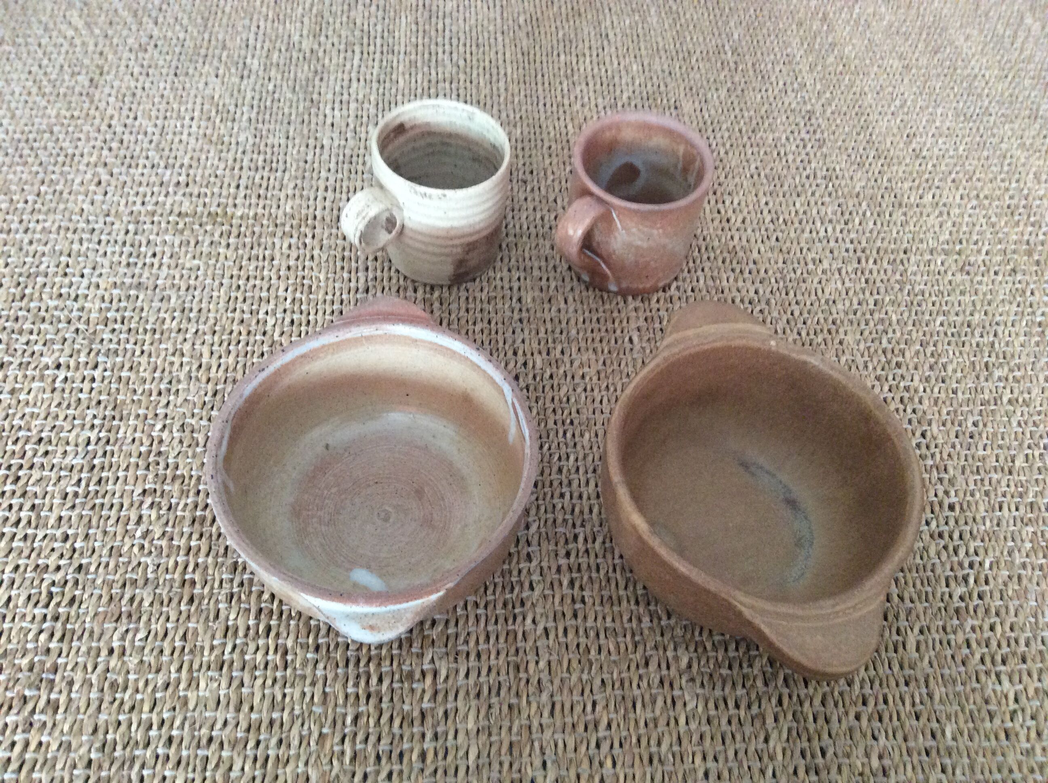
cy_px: 392
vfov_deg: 44.1
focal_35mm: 32
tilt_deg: -55.1
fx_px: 967
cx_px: 524
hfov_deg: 56.9
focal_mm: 3.3
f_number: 2.4
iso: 200
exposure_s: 1/25
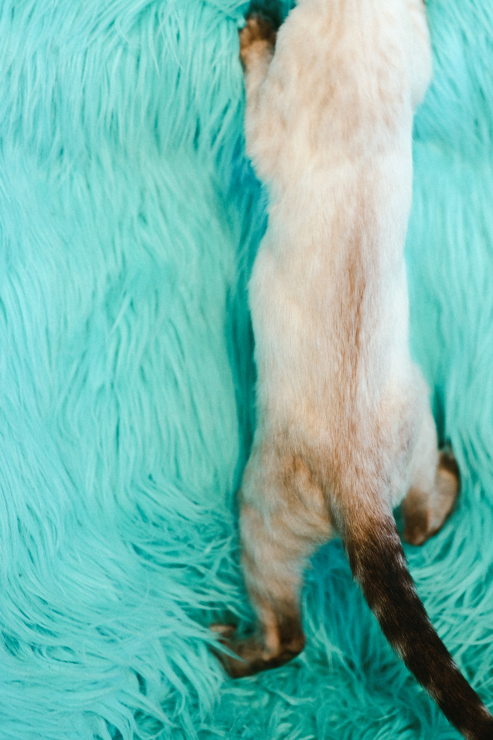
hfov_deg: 19.2
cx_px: 306
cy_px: 91
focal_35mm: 71
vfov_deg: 27.5
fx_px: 1458
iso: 400
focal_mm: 35
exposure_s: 1/40
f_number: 1.2
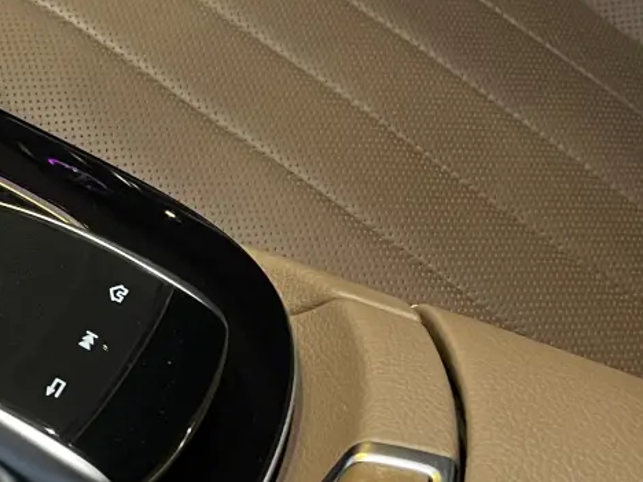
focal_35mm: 80
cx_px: -122
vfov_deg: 18.1
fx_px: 1486
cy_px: 27
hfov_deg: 22.5
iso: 800
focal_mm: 4.2
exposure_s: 1/25
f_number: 1.6
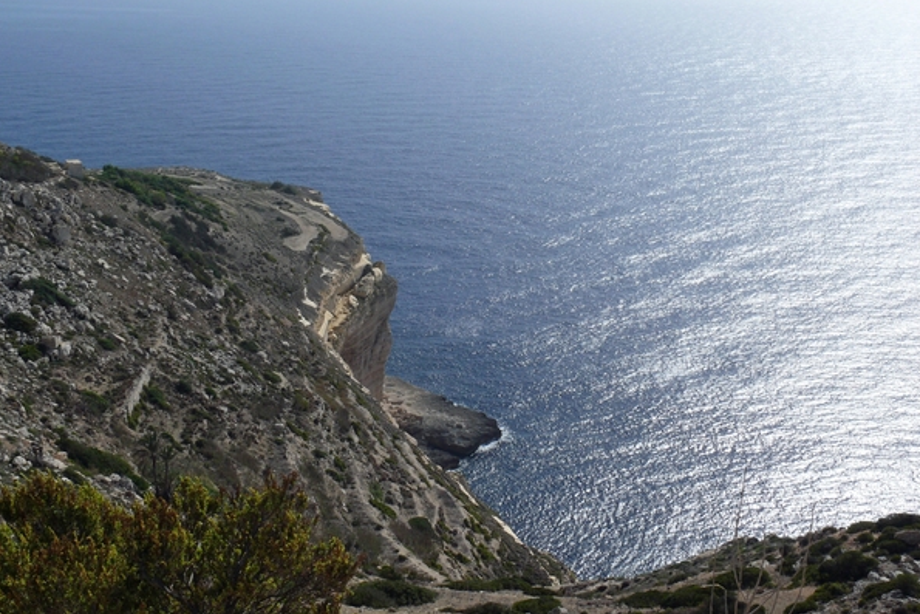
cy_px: 297
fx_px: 1099
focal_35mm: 43
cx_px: 459
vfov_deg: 31.2
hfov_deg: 45.4
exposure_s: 1/400
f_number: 8
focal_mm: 8.7
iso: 100
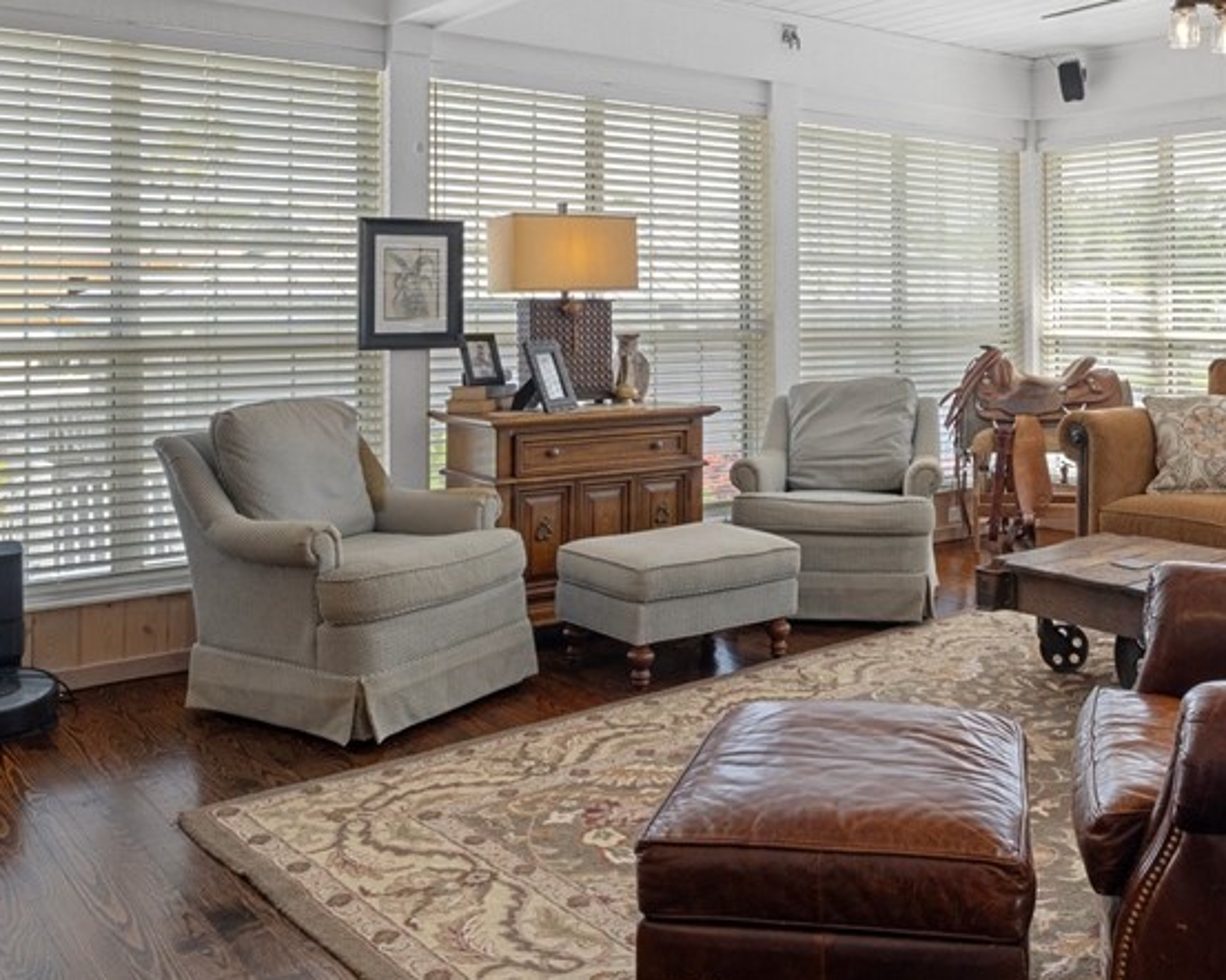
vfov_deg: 40.5
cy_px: 300
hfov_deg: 49.7
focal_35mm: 36
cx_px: 800
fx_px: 1303
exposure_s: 1/6
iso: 320
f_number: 9.5
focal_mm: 13
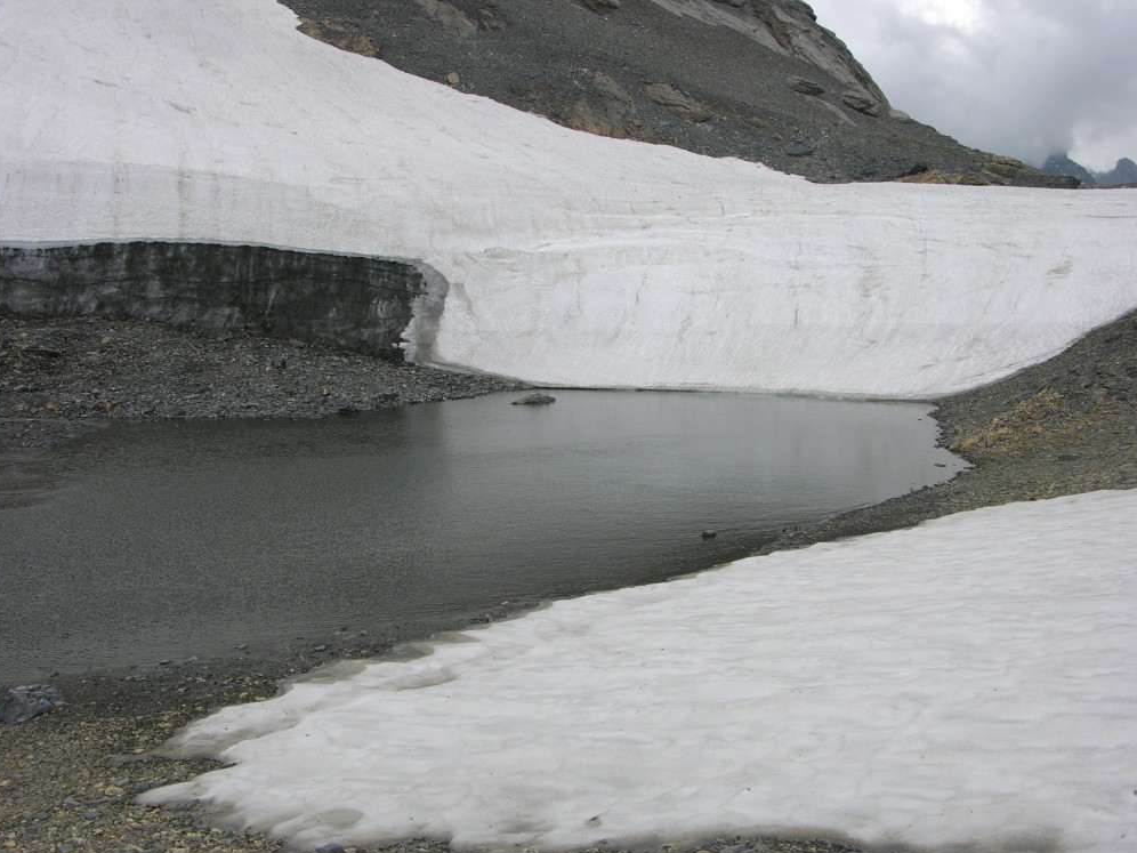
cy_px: 420
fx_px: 1182
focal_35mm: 36
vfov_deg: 39.7
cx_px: 571
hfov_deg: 51.4
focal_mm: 8.9
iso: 50
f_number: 6.3
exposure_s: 1/254
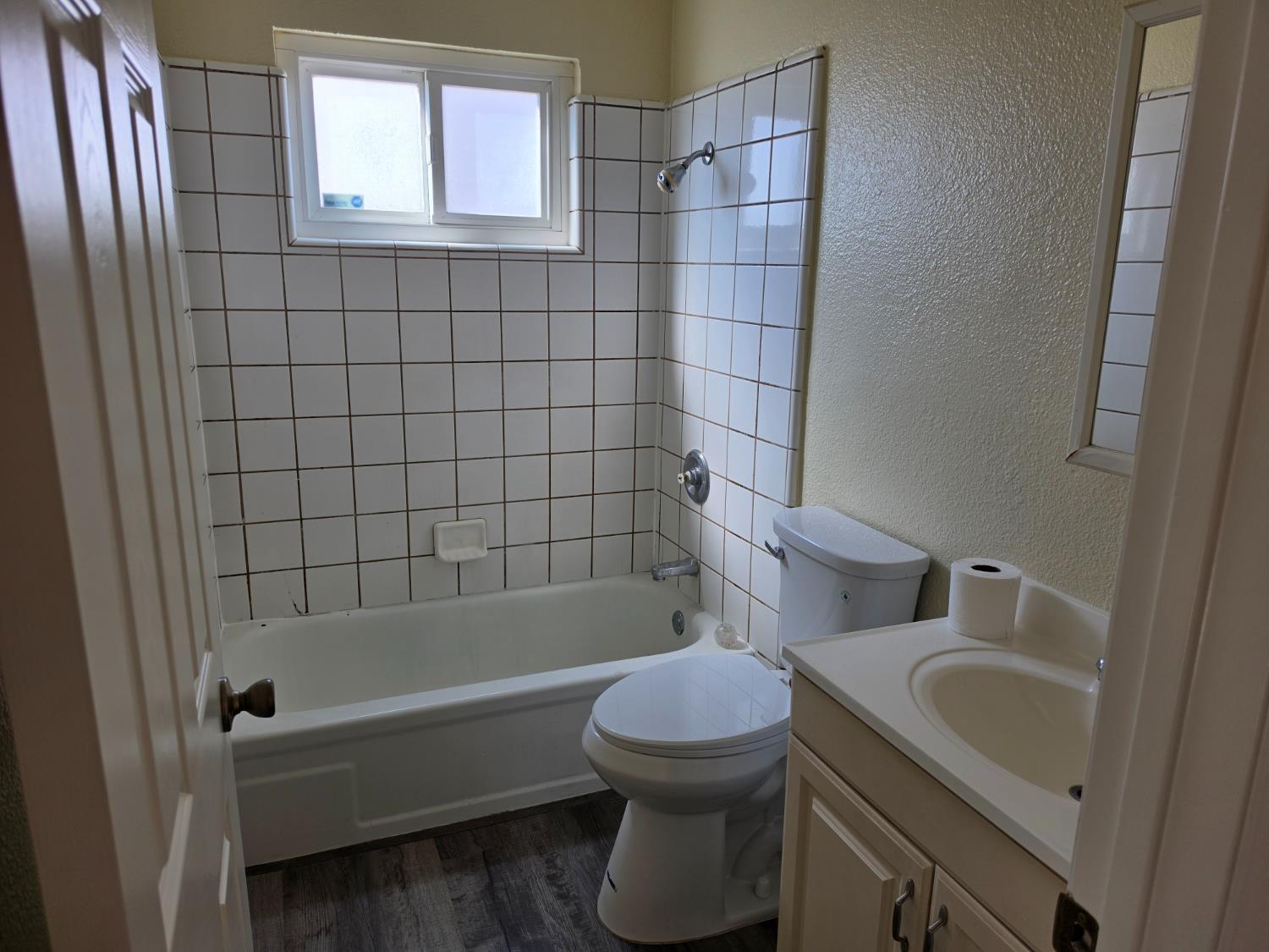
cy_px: 476
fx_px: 843
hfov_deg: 73.9
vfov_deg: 58.9
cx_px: 634
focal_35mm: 23
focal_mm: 6.5
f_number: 1.4
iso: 20
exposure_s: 1/180
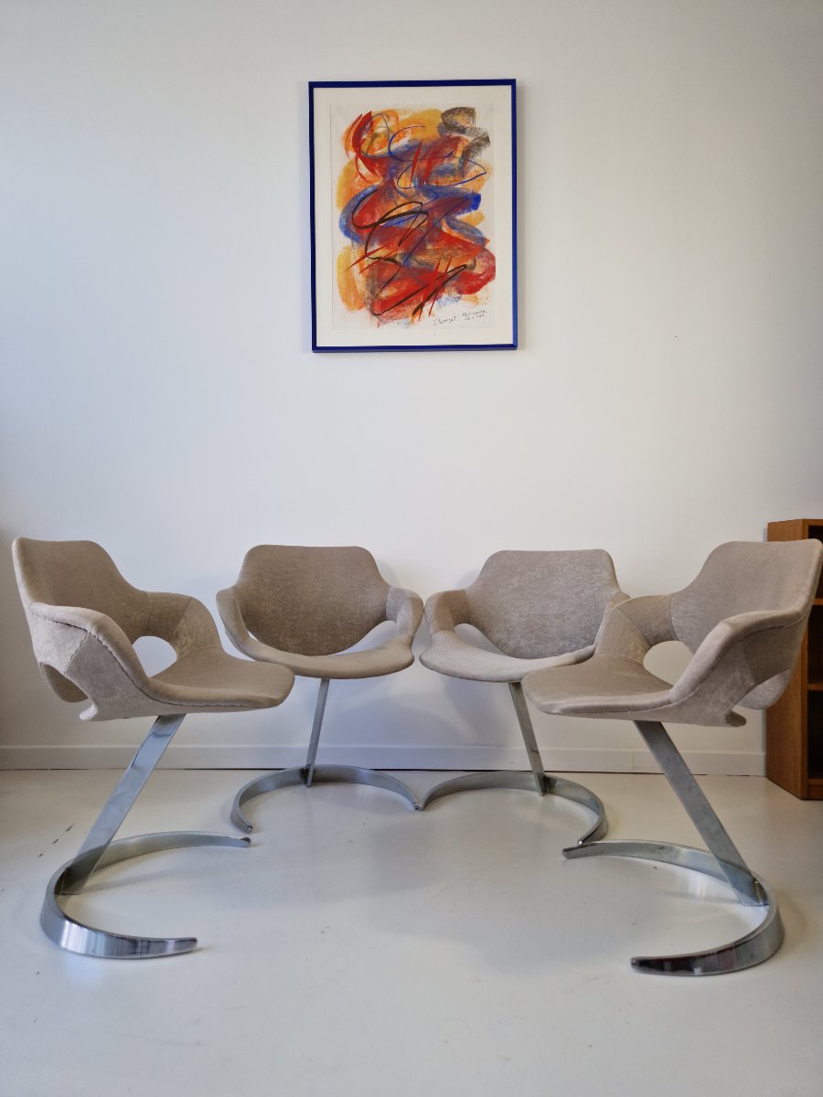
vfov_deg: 73.9
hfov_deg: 58.9
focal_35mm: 23
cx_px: 412
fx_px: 729
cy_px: 548
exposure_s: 1/100
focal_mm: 5.4
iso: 50
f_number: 1.8
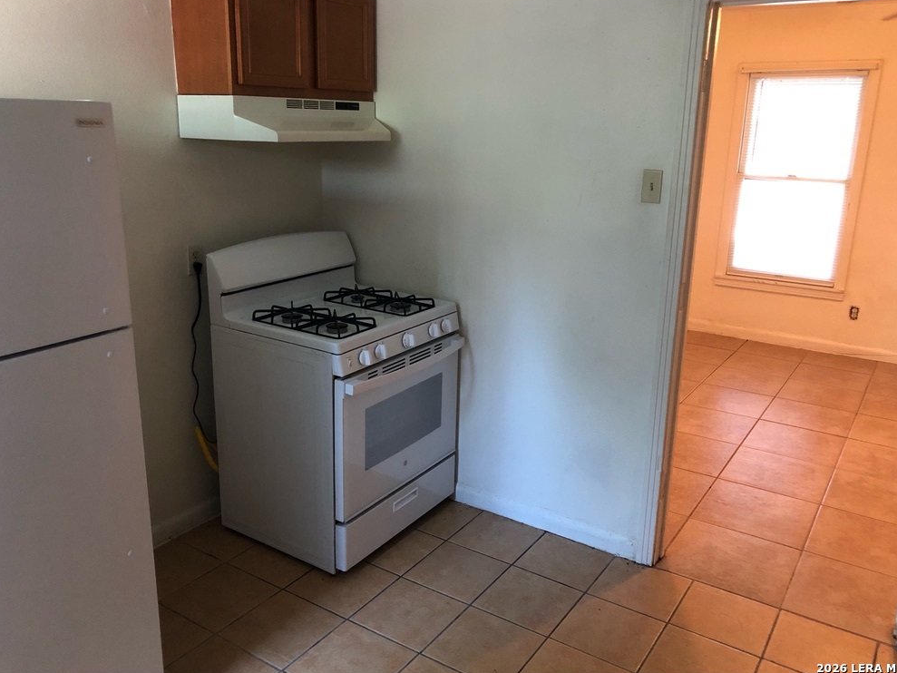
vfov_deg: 48.2
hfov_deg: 61.7
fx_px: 752
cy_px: 327
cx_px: 448
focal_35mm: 29
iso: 100
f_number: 1.8
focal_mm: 3.99
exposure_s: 1/15
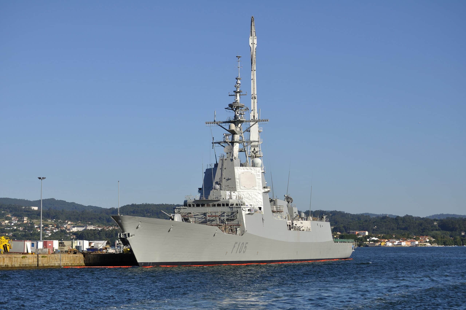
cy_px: 155
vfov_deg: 16.5
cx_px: 233
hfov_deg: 24.6
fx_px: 1067
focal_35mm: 82
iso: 200
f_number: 8
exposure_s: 1/1000
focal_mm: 55
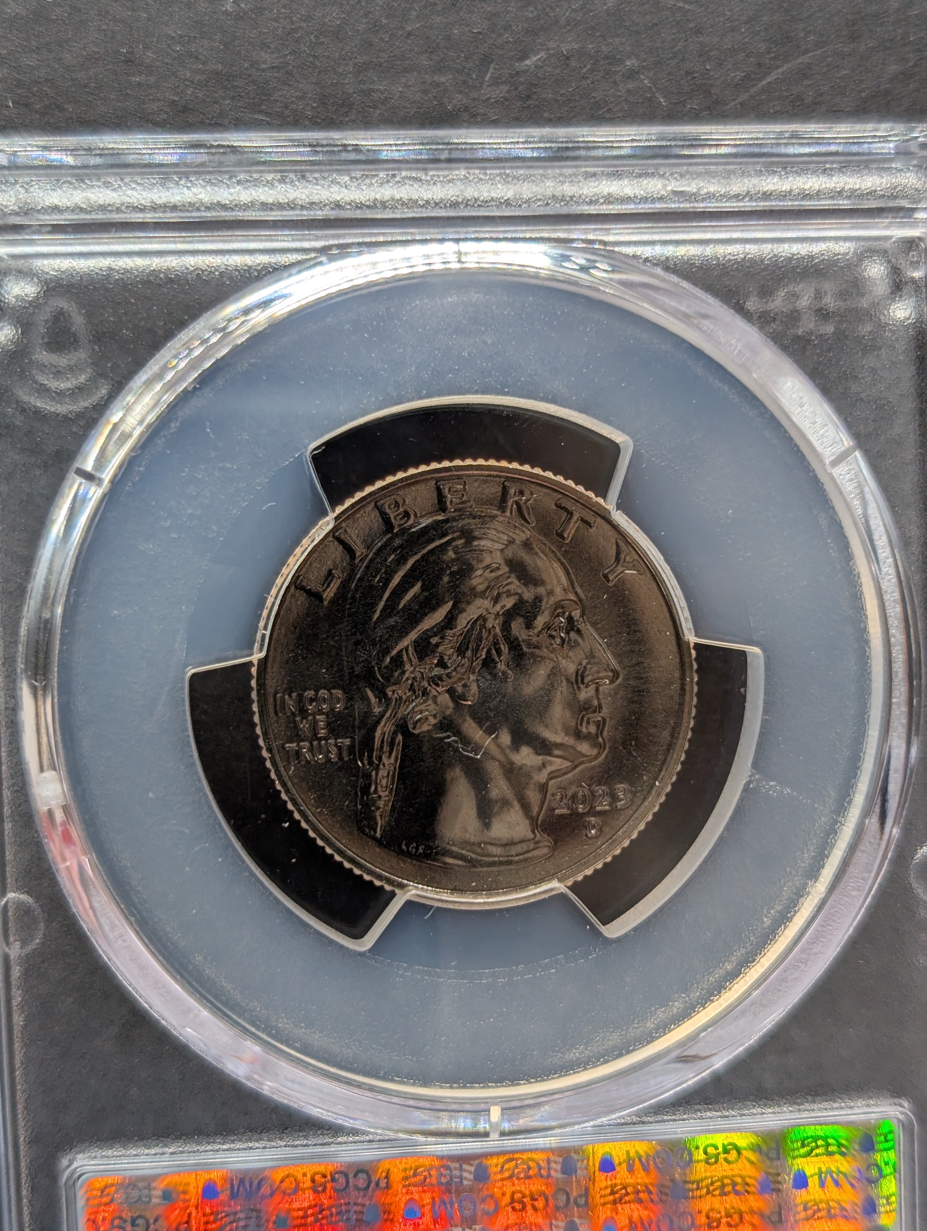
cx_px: 464
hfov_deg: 29.7
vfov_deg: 38.9
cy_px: 616
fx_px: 1745
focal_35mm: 49
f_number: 1.68
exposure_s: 1/84.5
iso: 23
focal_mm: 6.9
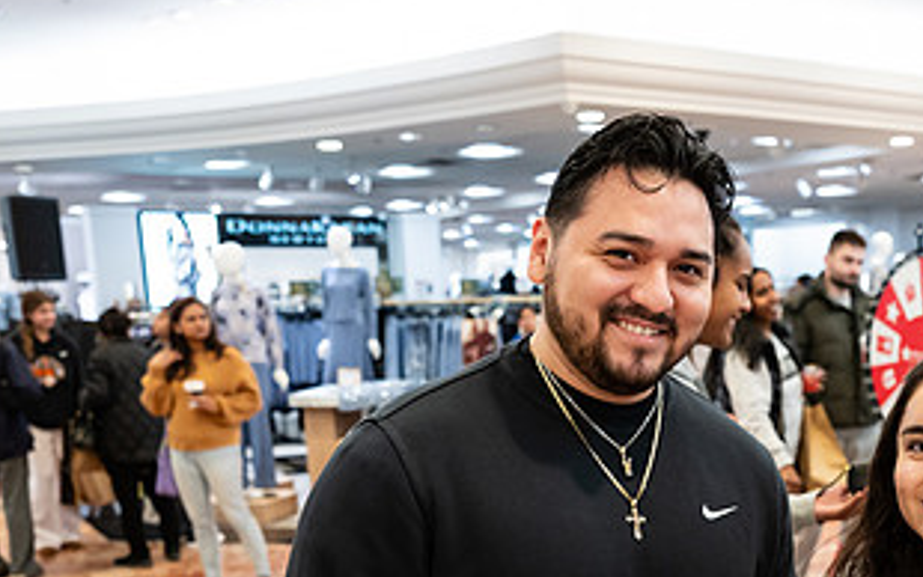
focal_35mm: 46
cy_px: 558
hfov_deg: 42.7
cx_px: 637
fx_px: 1158
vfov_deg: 26.7
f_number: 3.2
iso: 1000
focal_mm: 24
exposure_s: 1/125
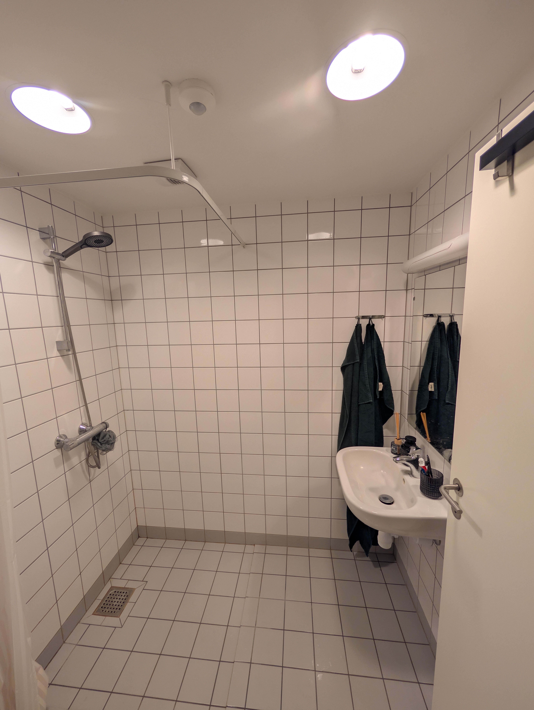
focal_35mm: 12
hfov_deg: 94.6
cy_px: 355
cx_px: 267
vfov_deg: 110.5
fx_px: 246
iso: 76
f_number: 1.7
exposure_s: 1/100
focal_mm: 2.02
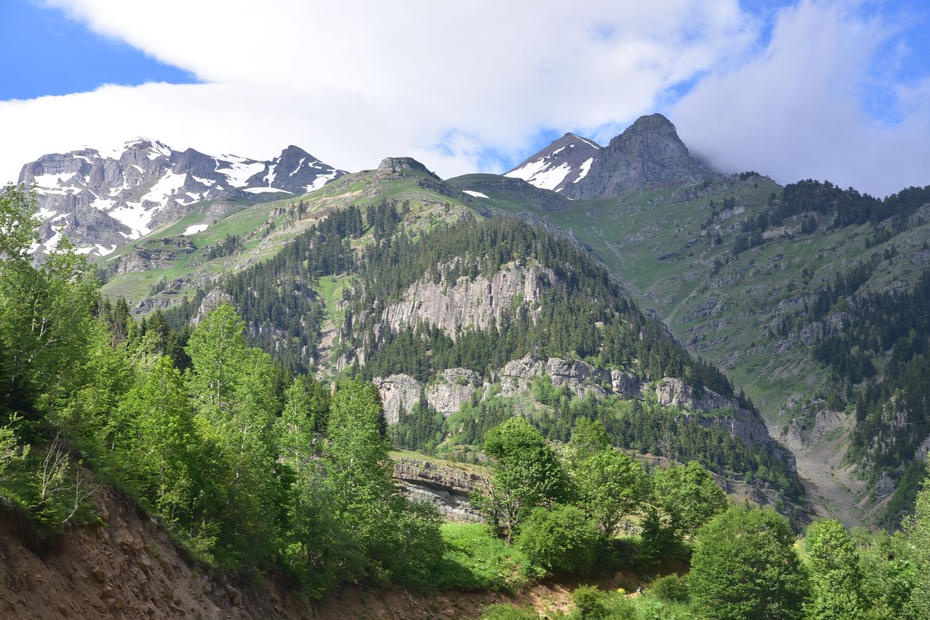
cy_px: 310
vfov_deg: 27.0
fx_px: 1292
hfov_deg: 39.6
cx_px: 465
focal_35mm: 50
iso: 200
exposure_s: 1/160
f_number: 11
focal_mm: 50
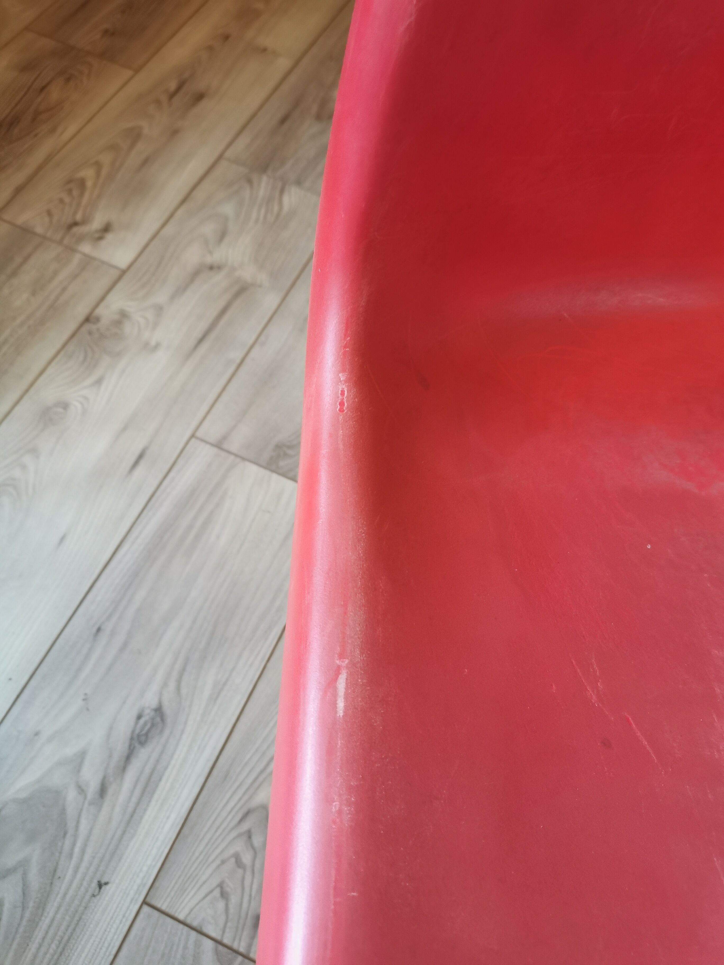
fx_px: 753
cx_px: 362
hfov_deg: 51.4
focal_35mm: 27
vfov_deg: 65.3
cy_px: 482
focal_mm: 5.58
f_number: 1.8
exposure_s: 1/33.3
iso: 320
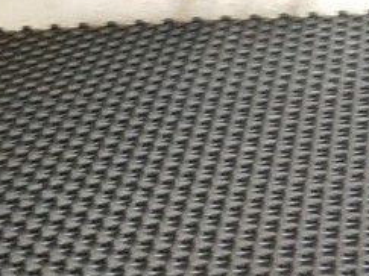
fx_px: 1460
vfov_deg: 9.9
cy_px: 596
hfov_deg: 14.4
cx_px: 170
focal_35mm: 137
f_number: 2.4
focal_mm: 4.3
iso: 250
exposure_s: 1/27
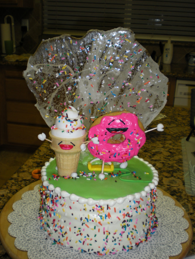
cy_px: 130
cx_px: 98
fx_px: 330
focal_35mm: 44
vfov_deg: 42.9
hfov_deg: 32.9
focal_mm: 7.4
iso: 64
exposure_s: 1/30
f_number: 3.5
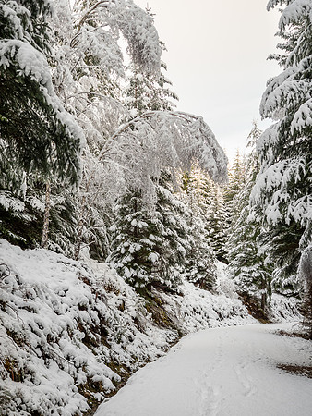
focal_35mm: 48
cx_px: 156
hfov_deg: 30.3
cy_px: 208
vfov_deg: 39.6
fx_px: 576
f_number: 2.8
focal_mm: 24
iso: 200
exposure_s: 1/400
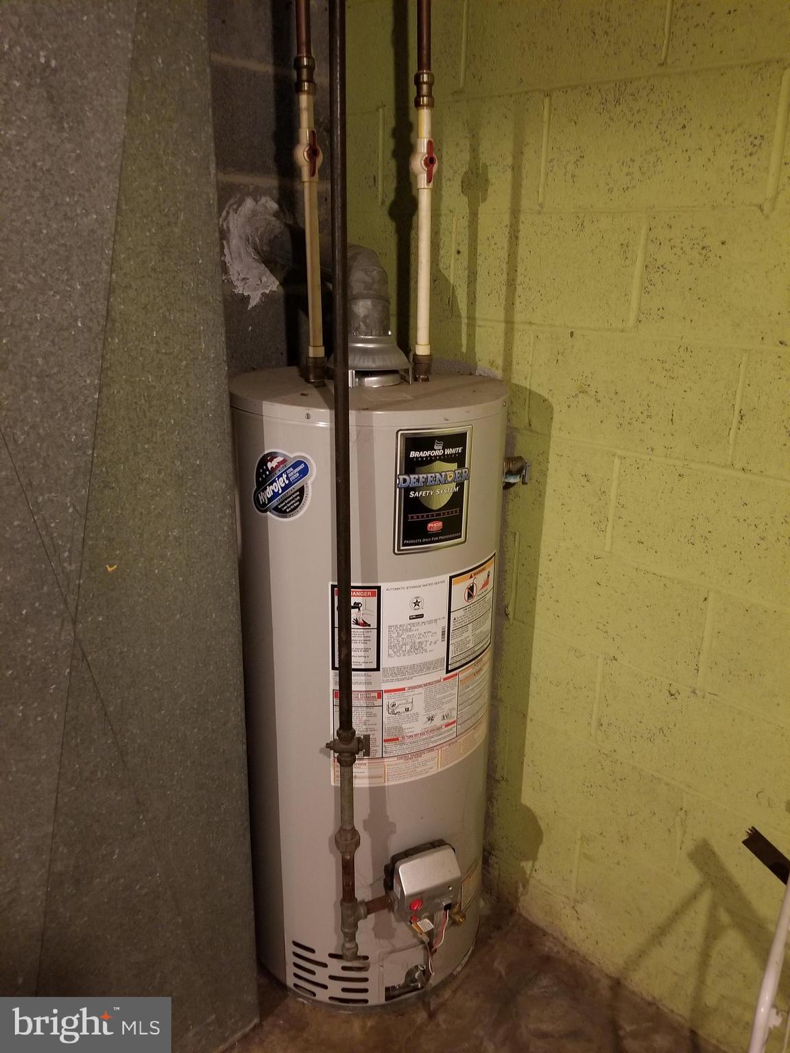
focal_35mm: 26
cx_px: 395
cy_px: 526
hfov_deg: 53.1
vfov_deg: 67.3
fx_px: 791
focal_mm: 4.25
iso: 320
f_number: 1.7
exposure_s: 1/10
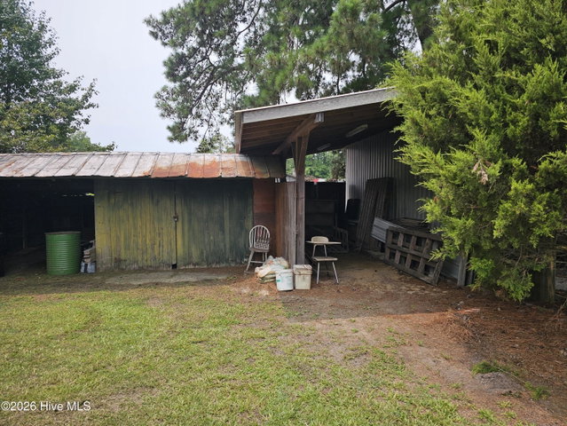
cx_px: 284
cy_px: 213
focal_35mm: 23
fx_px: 377
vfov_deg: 58.9
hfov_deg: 73.9
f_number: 1.7
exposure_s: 1/449
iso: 10
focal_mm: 6.3
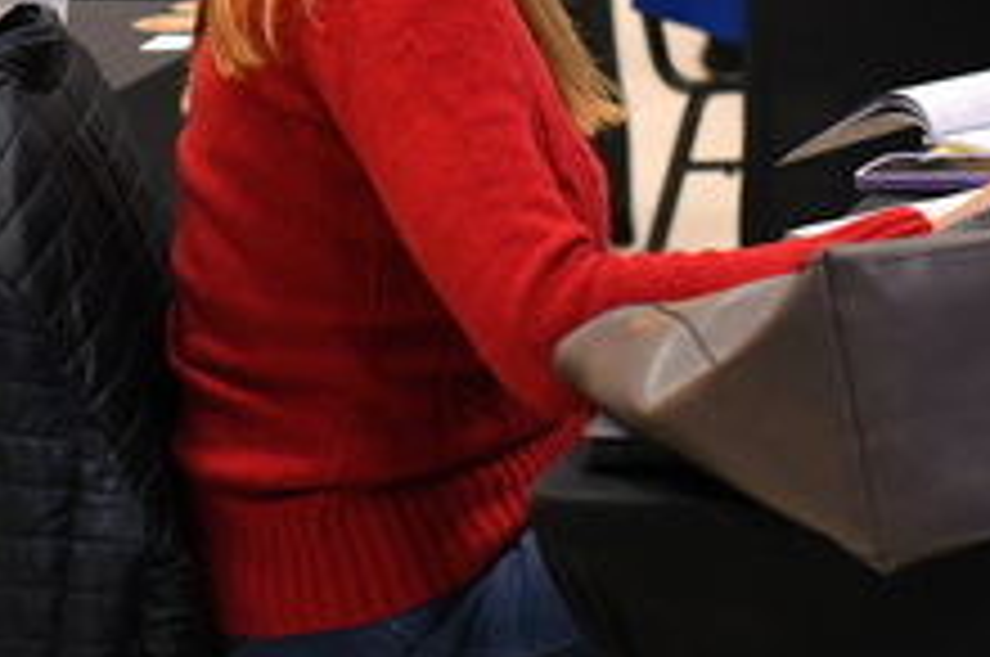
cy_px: -362
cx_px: 356
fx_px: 4998
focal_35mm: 182
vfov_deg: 7.4
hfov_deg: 11.3
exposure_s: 1/125
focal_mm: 50
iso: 2000
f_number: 3.2
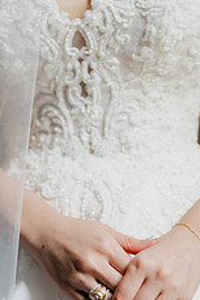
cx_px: 72
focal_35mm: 98
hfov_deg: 13.9
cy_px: 141
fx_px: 818
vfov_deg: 20.8
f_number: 2
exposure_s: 1/50
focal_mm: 50
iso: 100
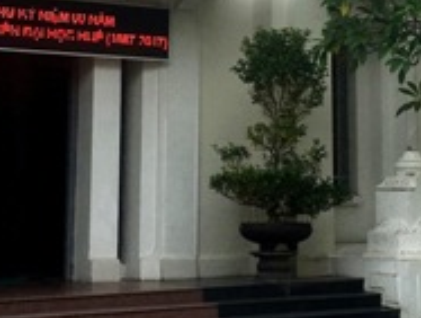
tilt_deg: +9.6
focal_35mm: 99
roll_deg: -0.5
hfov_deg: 19.8
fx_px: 1206
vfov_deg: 14.7
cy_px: -11
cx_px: 254
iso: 25
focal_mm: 4.15
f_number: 2.2
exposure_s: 1/605
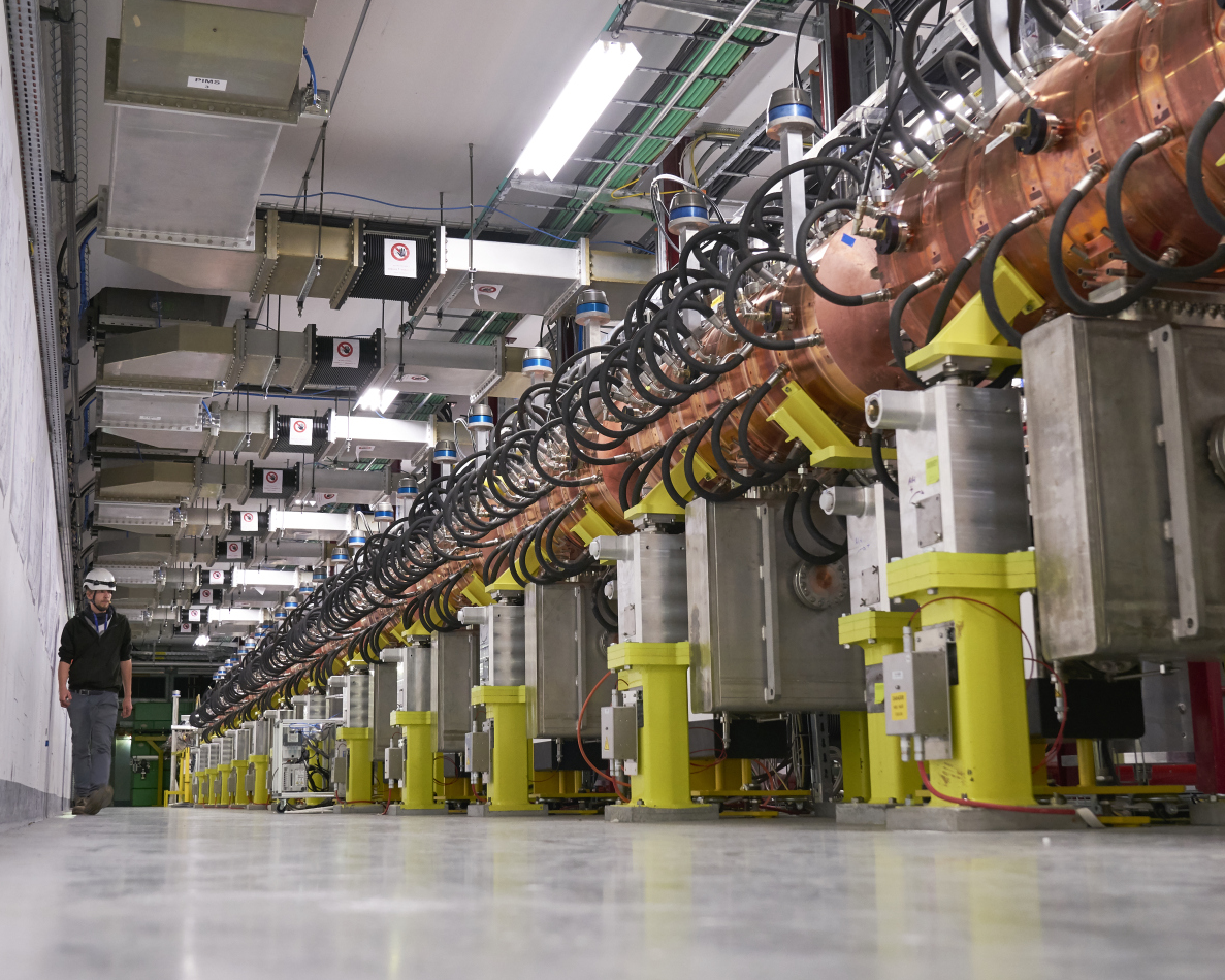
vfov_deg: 36.5
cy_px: 491
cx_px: 562
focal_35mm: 41
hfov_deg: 44.7
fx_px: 1487
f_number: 4
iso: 640
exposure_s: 1/50
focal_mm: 24
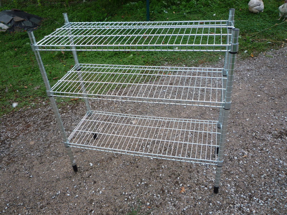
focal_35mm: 30
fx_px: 249
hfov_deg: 60.0
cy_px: 108
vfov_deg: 46.8
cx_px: 144
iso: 100
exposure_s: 1/60
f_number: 3.3
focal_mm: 5.2
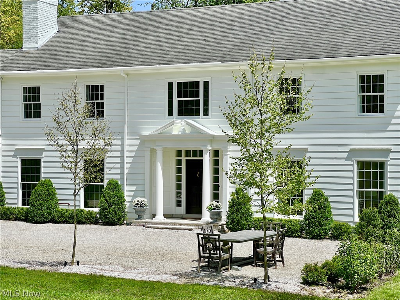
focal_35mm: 77
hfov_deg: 25.3
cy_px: 150
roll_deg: -0.5
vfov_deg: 19.1
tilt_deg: -0.4
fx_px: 890
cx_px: 200
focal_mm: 9
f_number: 2.8
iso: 32
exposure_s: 1/1085
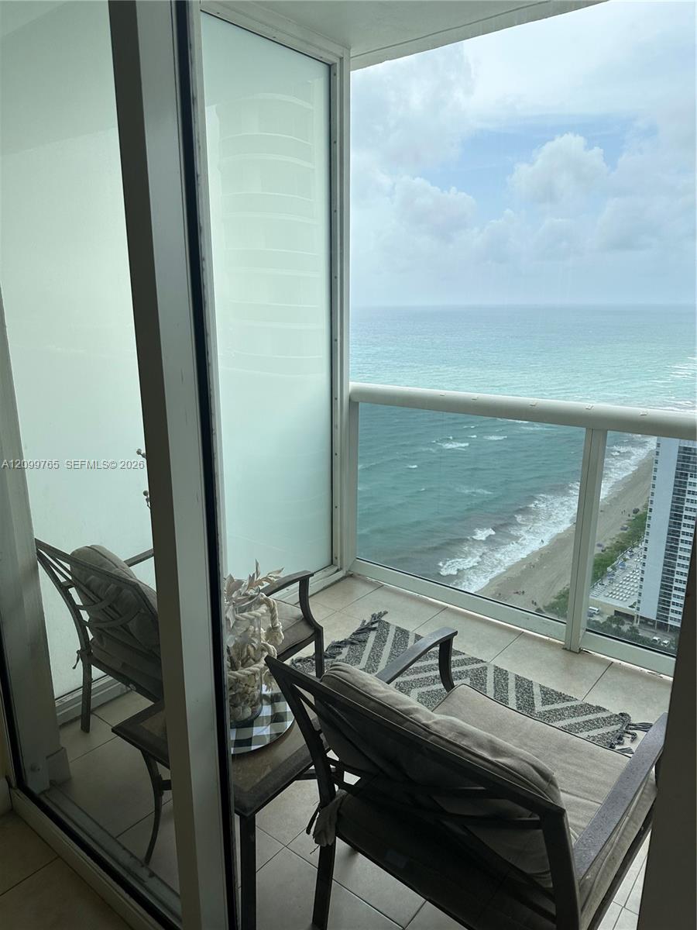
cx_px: 348
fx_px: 644
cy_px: 465
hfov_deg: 56.8
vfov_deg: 71.6
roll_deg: +0.3
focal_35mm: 24
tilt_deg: -13.8
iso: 80
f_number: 1.78
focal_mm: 6.86
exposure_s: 1/1198
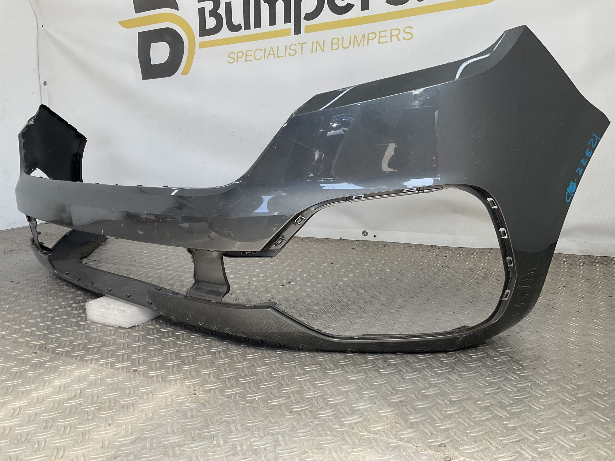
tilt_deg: -13.0
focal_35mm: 29
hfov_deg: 61.7
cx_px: 308
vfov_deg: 48.2
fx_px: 515
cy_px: 230
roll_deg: +2.8
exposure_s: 1/255
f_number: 1.8
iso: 16
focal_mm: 3
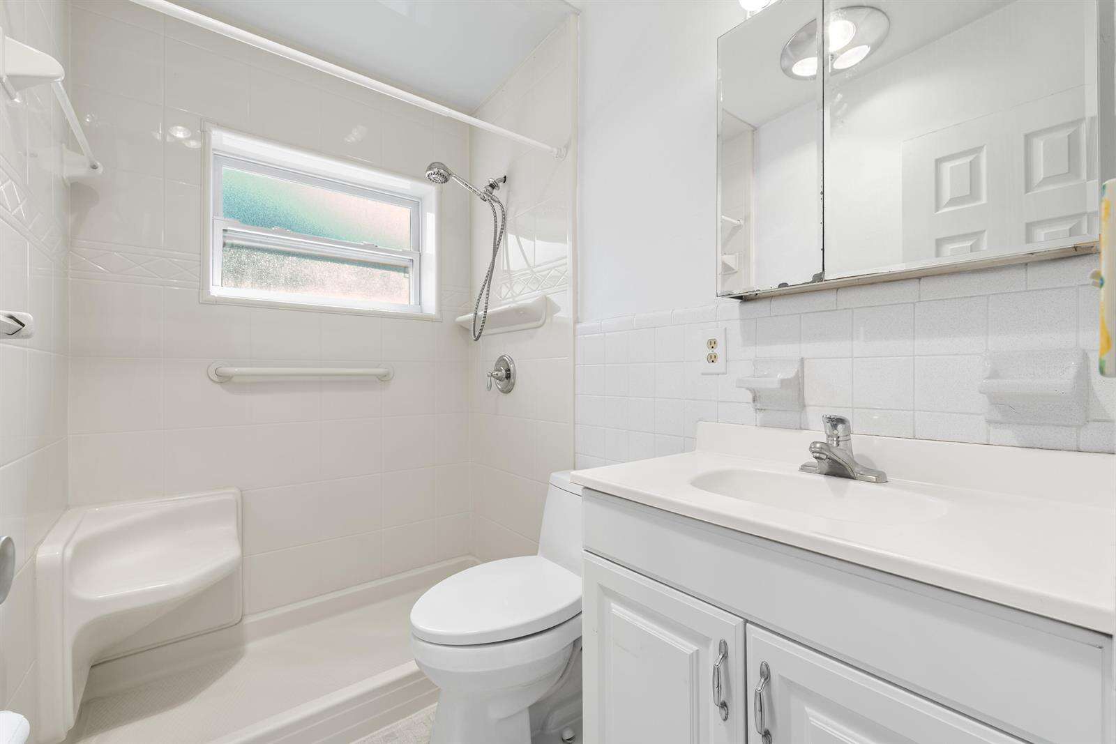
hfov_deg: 100.4
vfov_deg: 77.3
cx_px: 558
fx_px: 465
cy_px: 372
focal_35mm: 15
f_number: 9
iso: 100
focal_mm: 15
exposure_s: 1/1.25
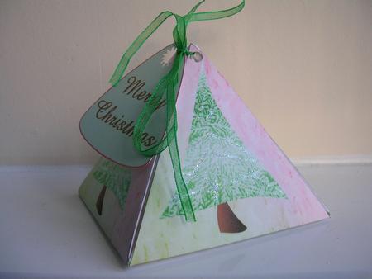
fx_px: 409
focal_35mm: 38
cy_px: 140
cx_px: 186
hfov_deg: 49.0
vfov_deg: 37.8
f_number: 2.8
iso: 50
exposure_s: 1/44
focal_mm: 5.8
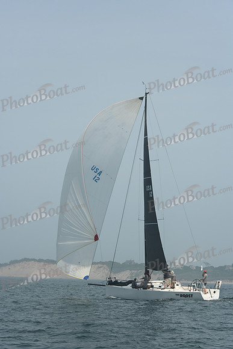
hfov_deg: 15.2
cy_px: 174
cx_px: 116
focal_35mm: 90
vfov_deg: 22.6
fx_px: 873
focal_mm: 90
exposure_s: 1/1250
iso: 320
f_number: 8
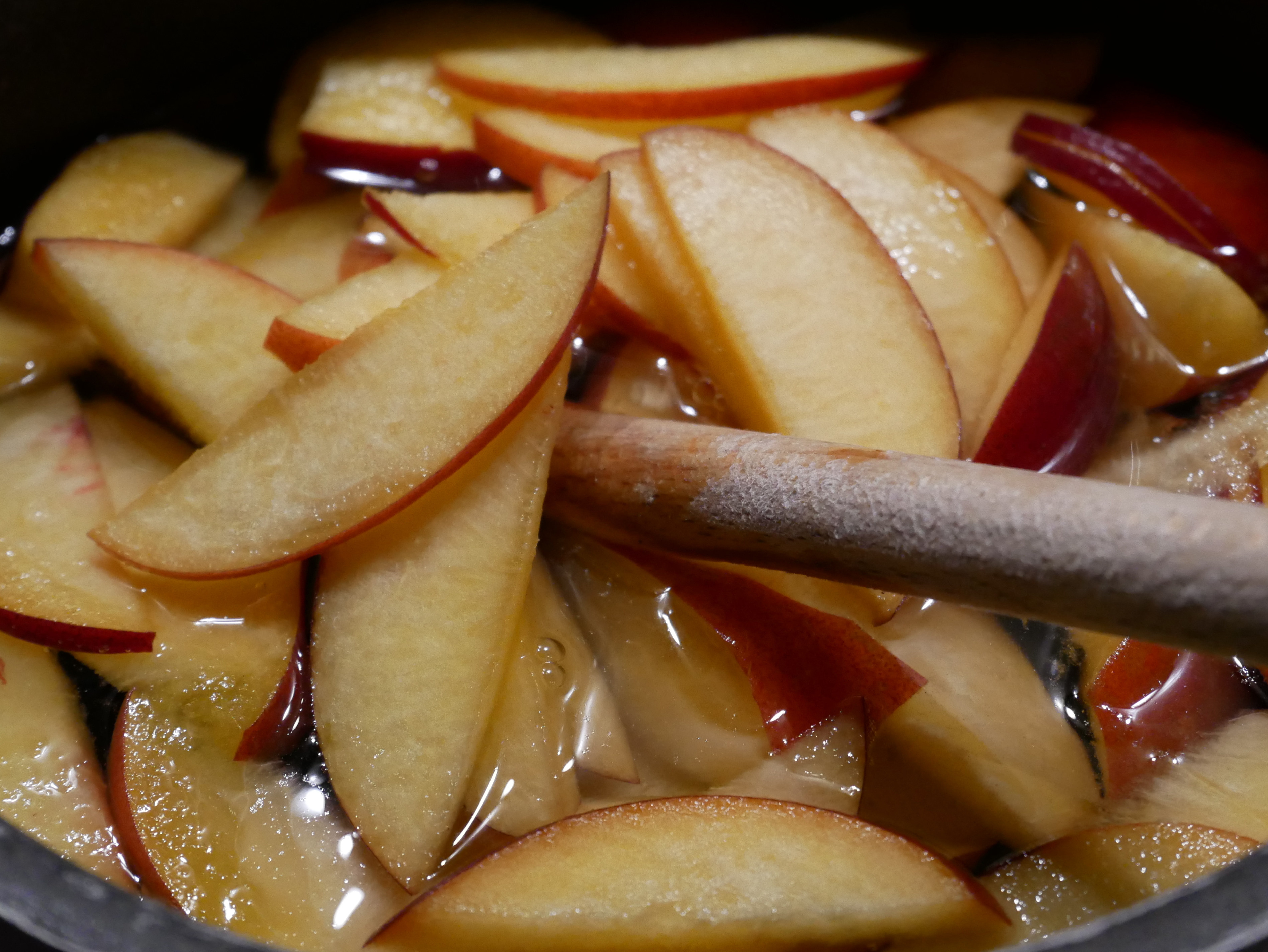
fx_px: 2492
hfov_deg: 28.5
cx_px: 670
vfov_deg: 21.6
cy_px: 414
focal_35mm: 68
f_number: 5.4
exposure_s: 1/60
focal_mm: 28
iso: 1600
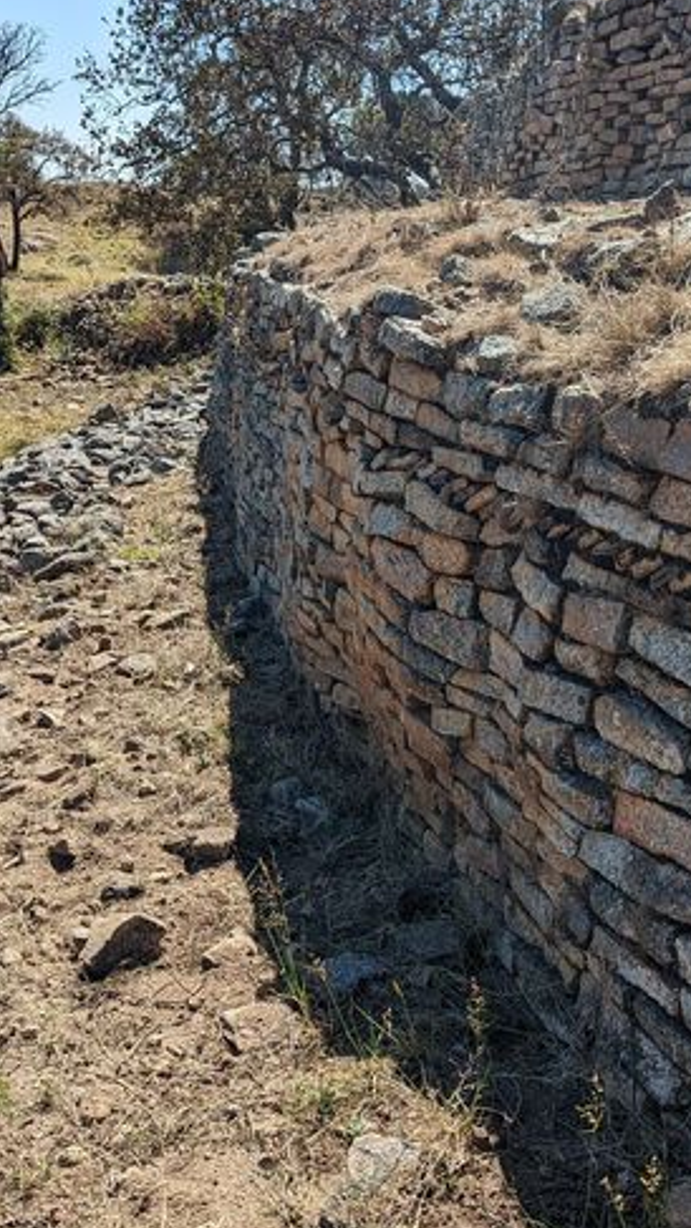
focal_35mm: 43
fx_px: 1400
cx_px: 361
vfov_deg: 47.4
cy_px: 599
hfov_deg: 27.7
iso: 40
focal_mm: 6.81
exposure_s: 1/1795
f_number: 1.85
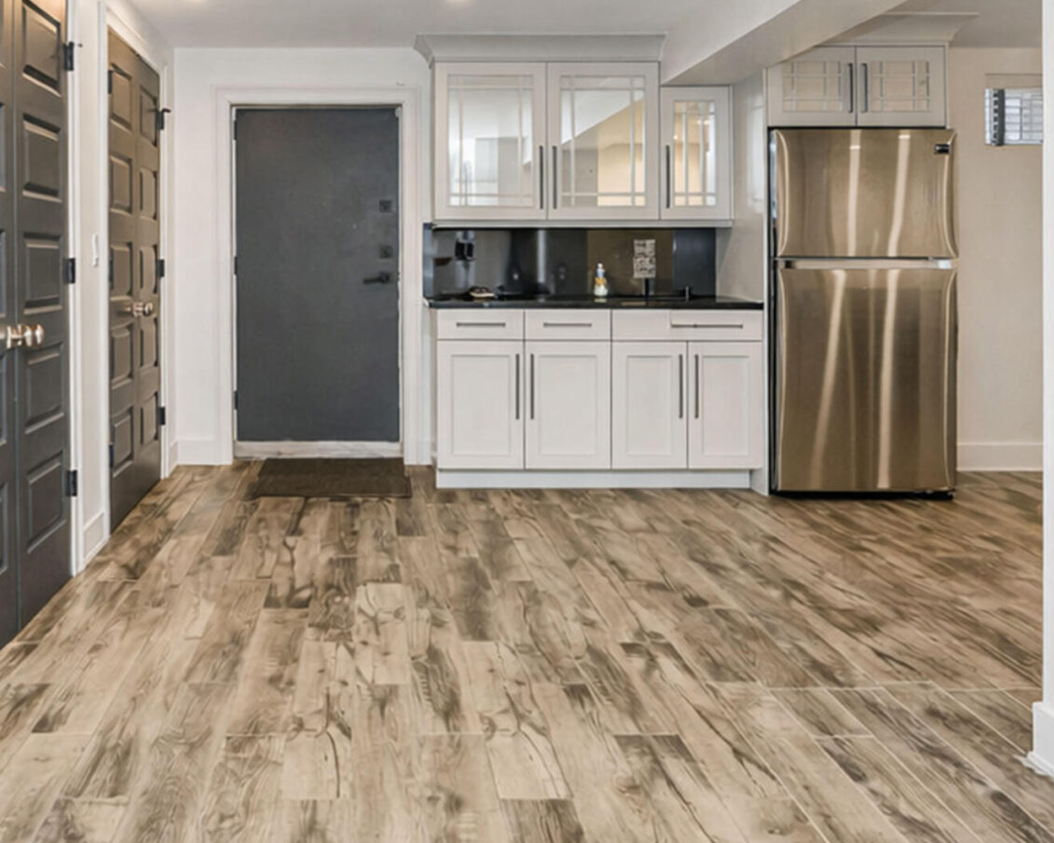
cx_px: 335
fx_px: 1061
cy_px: 261
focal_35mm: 34
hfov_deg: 51.7
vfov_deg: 42.6
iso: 64
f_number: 4
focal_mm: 16
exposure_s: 1/20
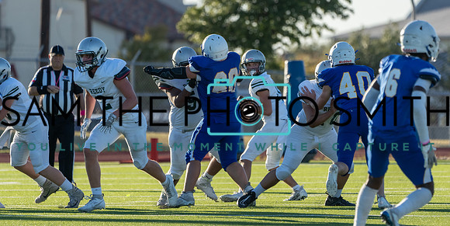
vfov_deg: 2.1
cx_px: 258
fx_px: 6106
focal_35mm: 525
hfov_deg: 4.2
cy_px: 94
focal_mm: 400
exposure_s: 1/1250
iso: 500
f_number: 5.6
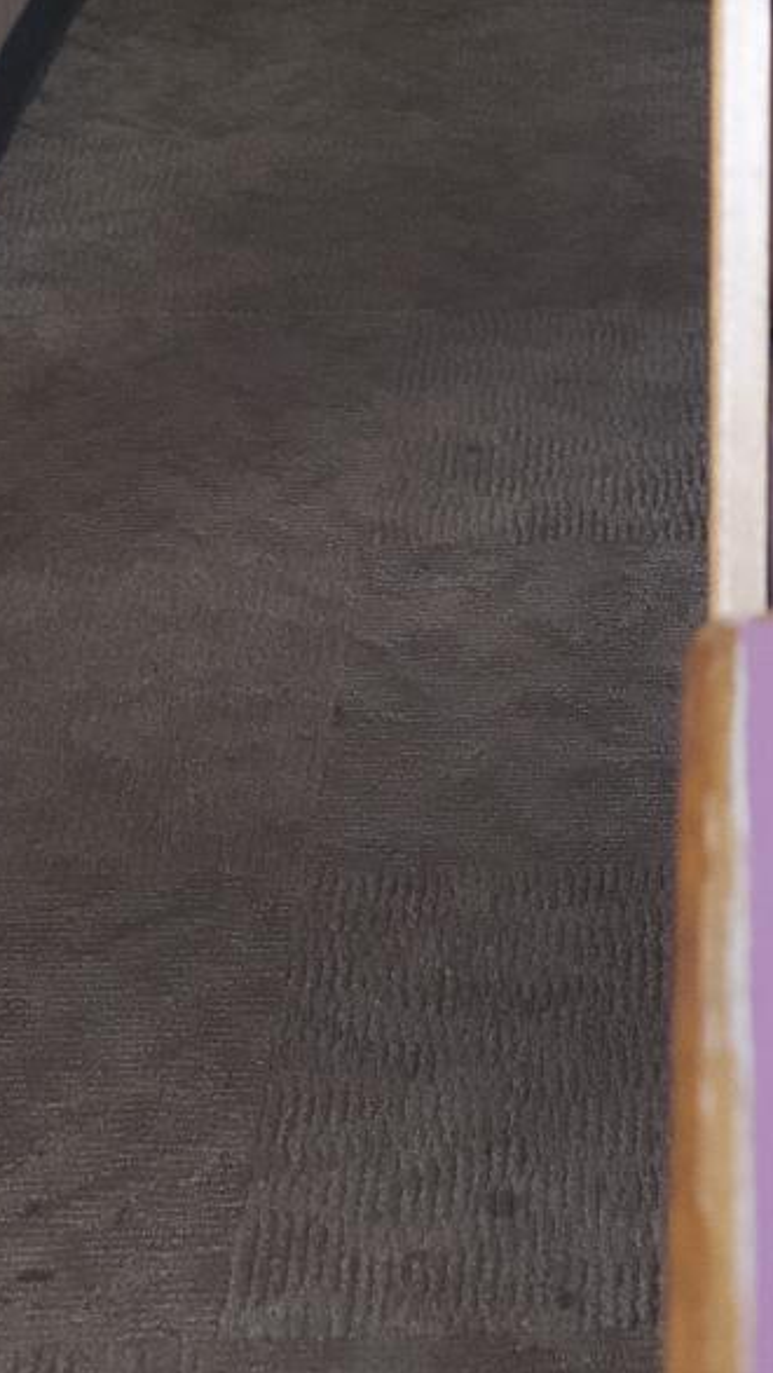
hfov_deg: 9.5
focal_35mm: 125
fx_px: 4551
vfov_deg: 16.0
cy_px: -553
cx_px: 1078
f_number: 3.5
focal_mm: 35
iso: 6400
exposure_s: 1/400
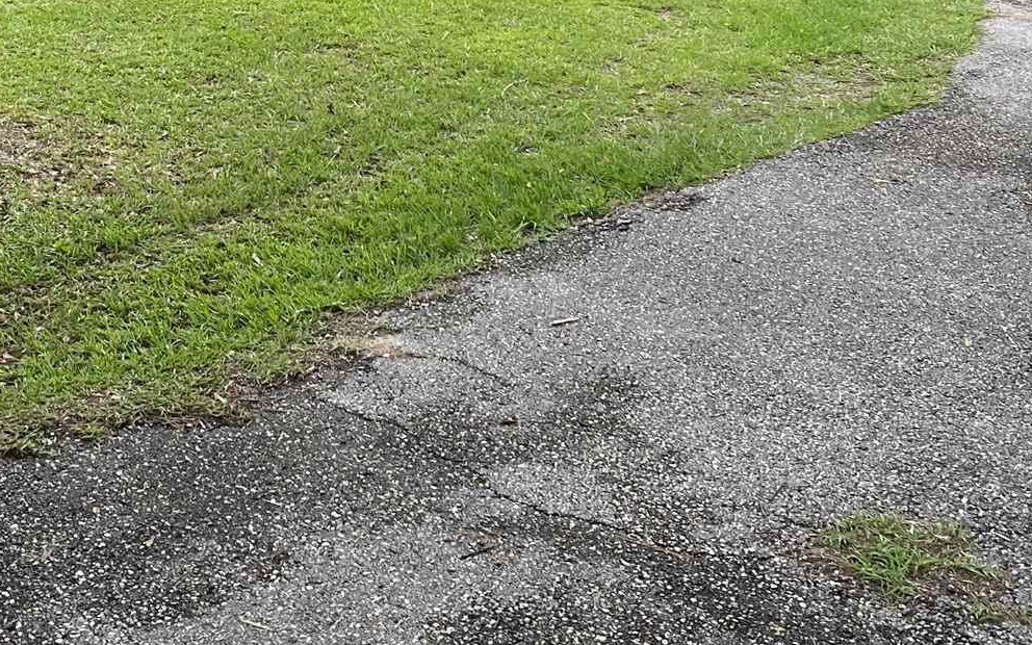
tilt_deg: -10.5
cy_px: -85
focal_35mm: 64
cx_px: 337
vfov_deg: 19.4
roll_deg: +1.3
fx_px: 1800
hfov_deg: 31.7
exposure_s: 1/1404
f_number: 1.6
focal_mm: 5.1
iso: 50
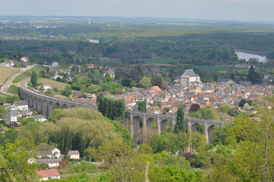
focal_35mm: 105
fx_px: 798
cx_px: 137
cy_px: 91
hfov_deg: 19.5
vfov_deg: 13.0
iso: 400
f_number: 8
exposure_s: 1/1000
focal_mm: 70
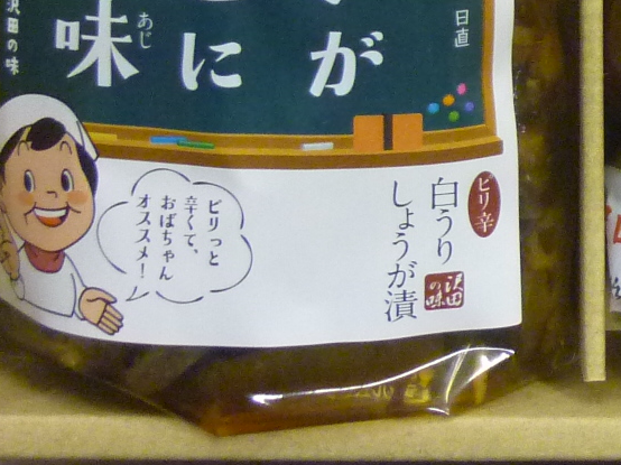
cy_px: -333
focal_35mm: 122
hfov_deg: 15.3
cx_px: 849
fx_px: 2188
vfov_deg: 11.4
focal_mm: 5.5
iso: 400
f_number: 2.8
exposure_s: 1/30
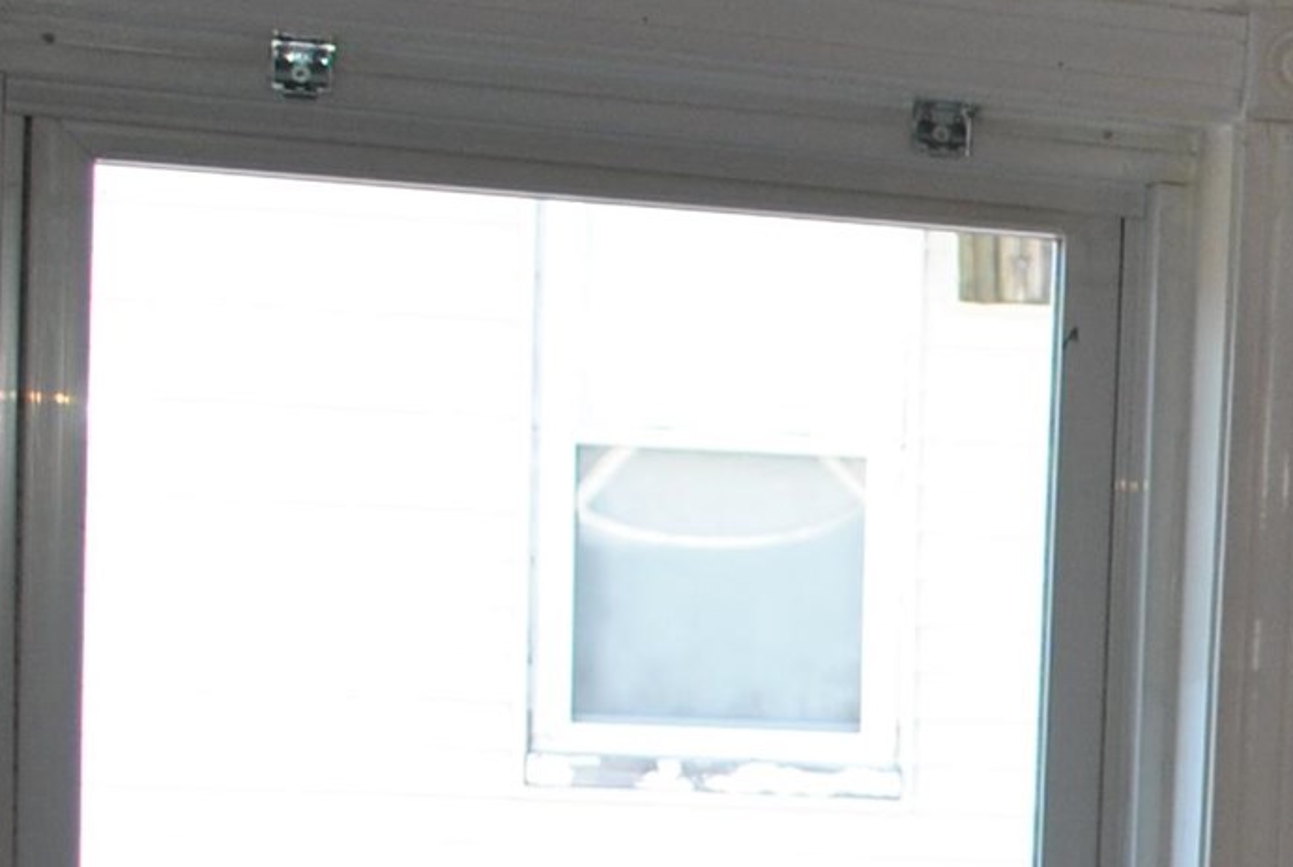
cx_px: 2068
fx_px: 4316
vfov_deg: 11.2
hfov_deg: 15.4
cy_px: 1069
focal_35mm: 120
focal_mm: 18
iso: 200
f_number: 3.5
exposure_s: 1/125
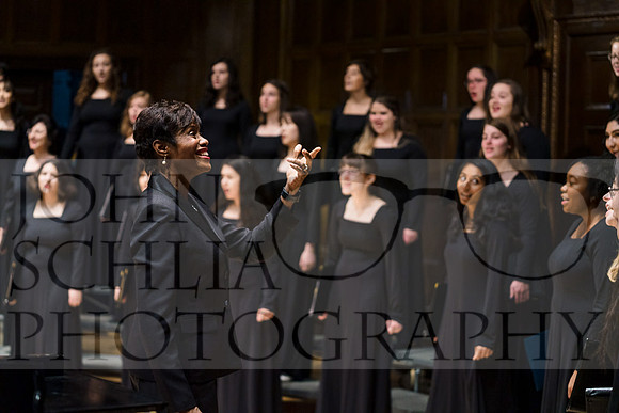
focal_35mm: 70
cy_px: 206
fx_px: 1204
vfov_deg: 19.5
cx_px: 310
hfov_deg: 28.8
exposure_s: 1/1000
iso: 1600
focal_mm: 70
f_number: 2.8
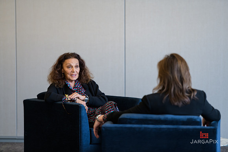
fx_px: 1140
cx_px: 114
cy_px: 76
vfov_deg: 7.6
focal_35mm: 180
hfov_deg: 11.4
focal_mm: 180
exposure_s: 1/200
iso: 800
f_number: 3.2
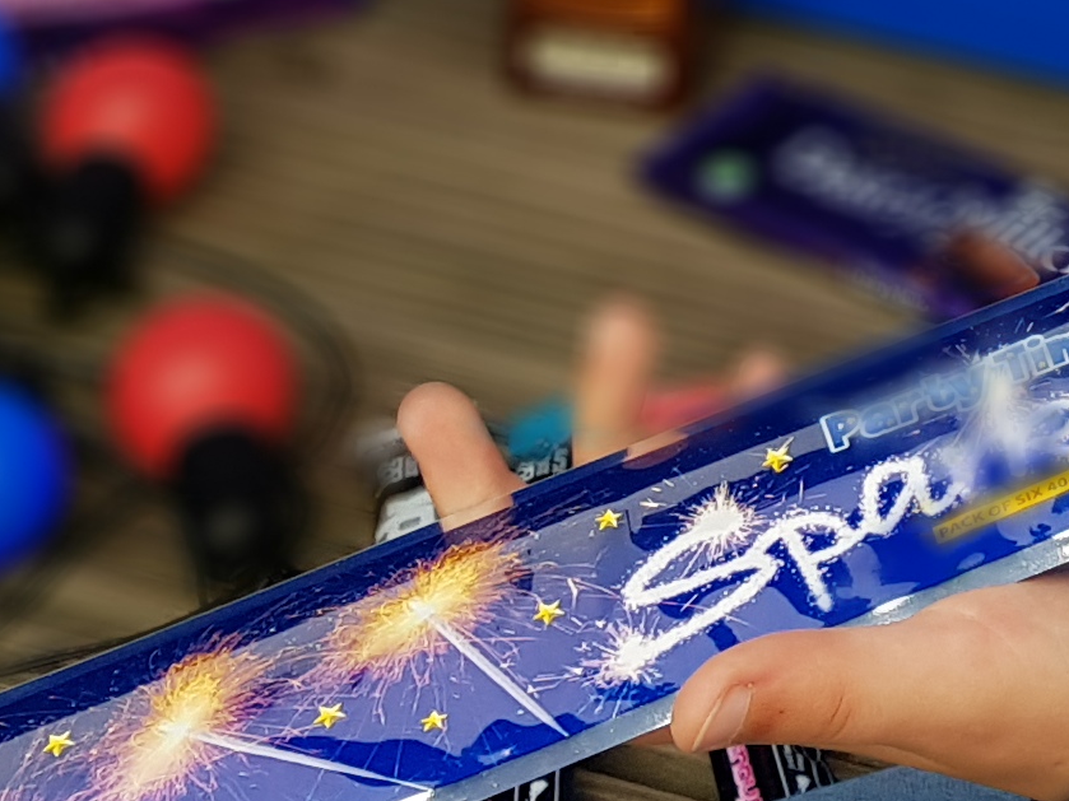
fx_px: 3860
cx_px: 1381
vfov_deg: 11.3
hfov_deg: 15.1
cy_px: -455
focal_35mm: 125
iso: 40
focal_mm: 4.2
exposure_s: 1/339
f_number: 1.7
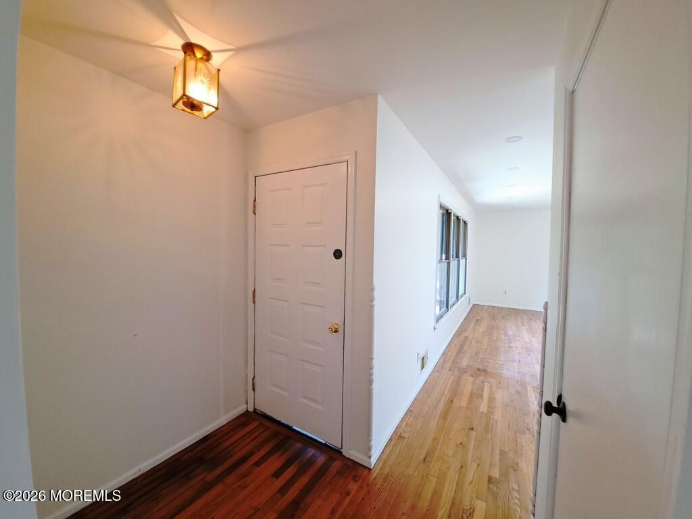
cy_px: 260
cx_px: 346
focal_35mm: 13
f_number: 2.2
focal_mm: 1.74
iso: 200
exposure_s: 1/30
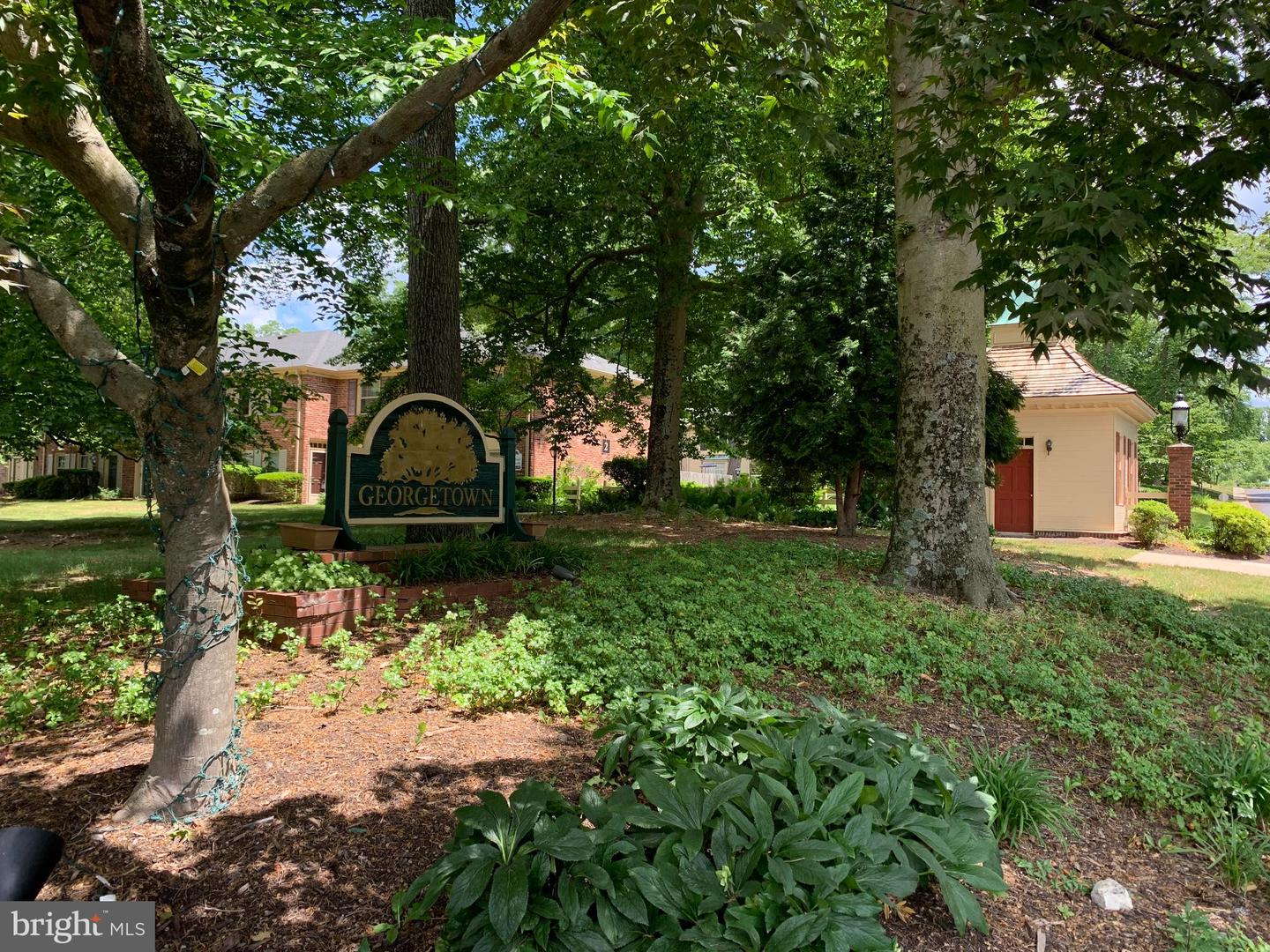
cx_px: 635
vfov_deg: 53.1
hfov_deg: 67.3
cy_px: 476
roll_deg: -1.2
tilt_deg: +2.2
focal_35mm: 26
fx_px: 954
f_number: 1.8
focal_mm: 4.25
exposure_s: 1/546
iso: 25
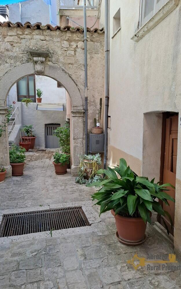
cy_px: 142
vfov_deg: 72.6
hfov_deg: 49.2
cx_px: 83
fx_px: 197
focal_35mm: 25
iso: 50
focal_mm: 5.54
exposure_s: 1/420
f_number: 1.8
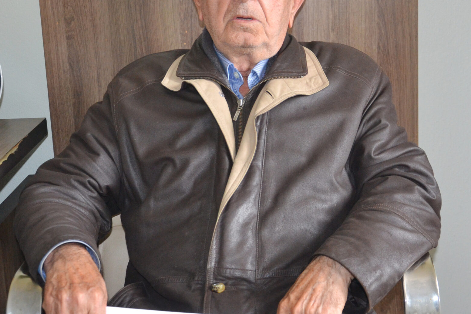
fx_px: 809
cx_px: 264
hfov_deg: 32.4
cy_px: 97
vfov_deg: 21.9
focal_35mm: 62
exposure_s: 1/60
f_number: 4
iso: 1100
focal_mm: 25
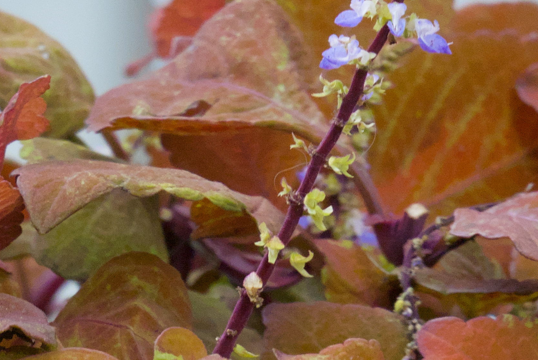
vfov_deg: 4.0
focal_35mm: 340
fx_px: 5085
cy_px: 107
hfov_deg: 6.0
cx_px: -195
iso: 640
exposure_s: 1/125
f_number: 4
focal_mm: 38.13
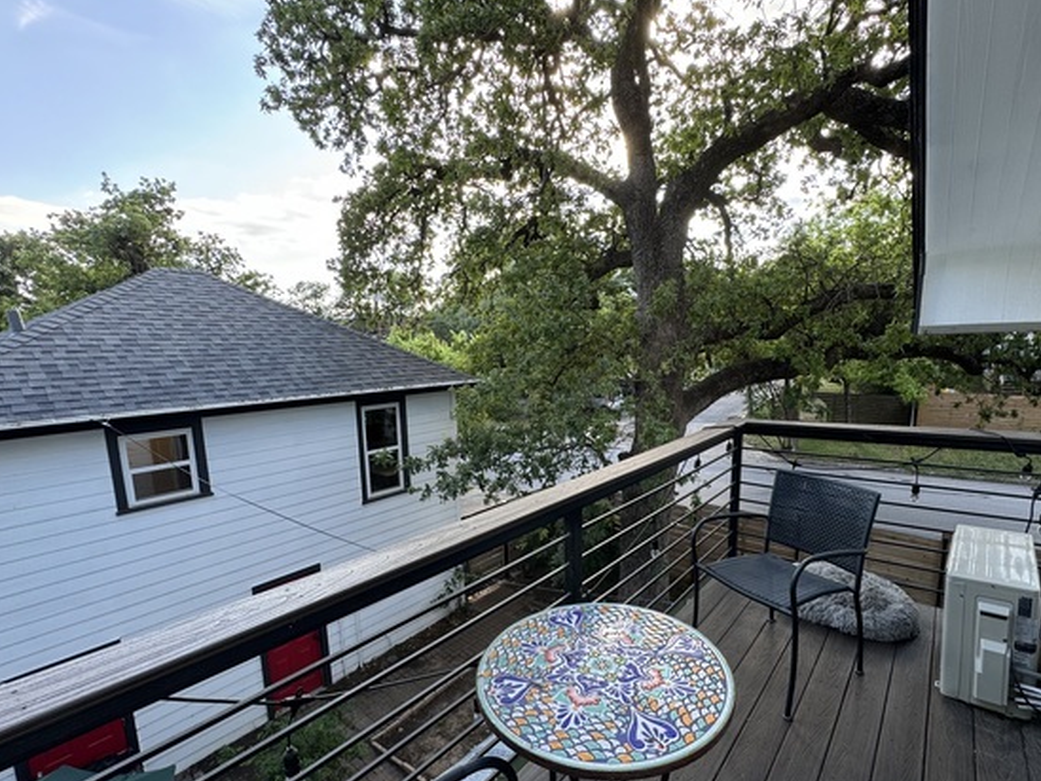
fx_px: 511
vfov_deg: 74.6
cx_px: 555
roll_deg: +0.0
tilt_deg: -10.3
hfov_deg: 90.9
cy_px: 427
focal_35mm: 17
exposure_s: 1/102
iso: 40
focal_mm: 2.22
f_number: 2.2
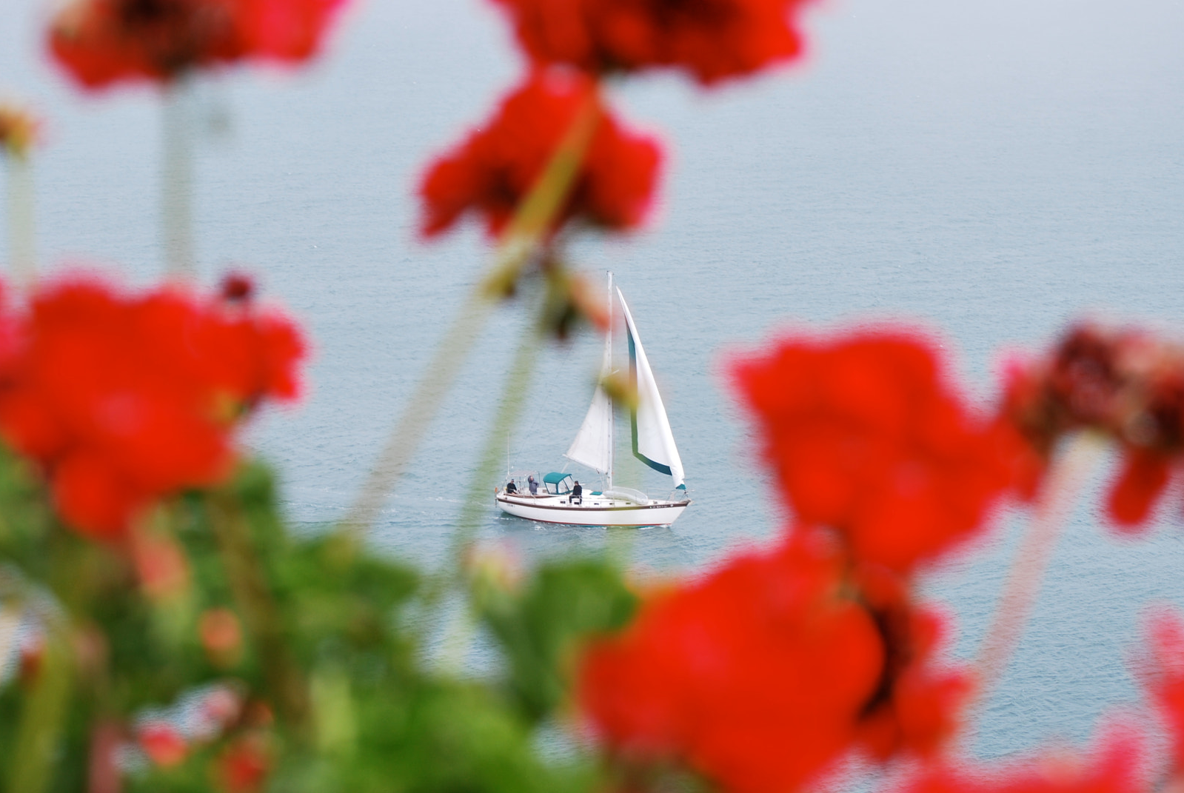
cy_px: 401
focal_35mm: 106
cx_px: 548
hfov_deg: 19.3
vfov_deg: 13.0
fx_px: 3479
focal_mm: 55
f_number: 7.1
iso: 100
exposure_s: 1/200
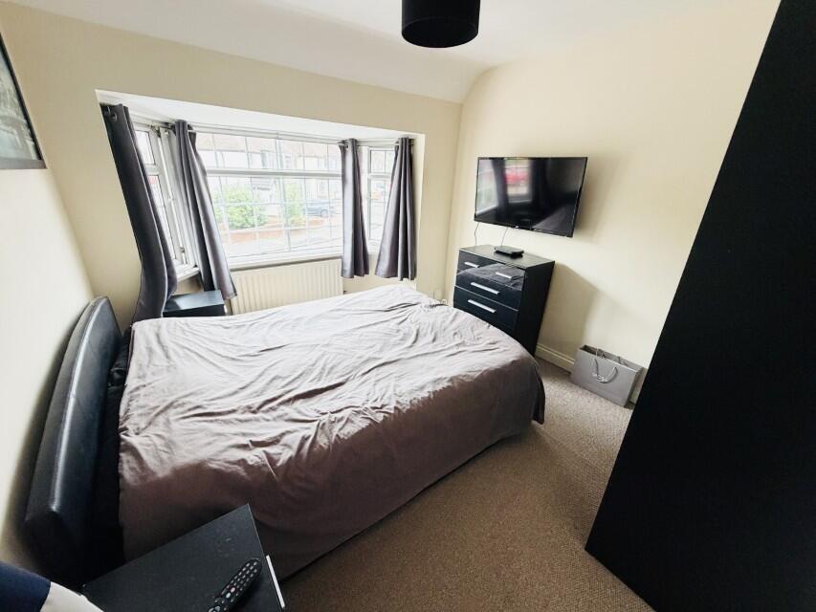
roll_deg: -2.7
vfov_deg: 85.7
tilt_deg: -22.1
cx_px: 408
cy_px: 306
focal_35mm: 14
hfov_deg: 102.1
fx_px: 330
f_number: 2.2
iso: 320
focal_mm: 2.22
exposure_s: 1/72
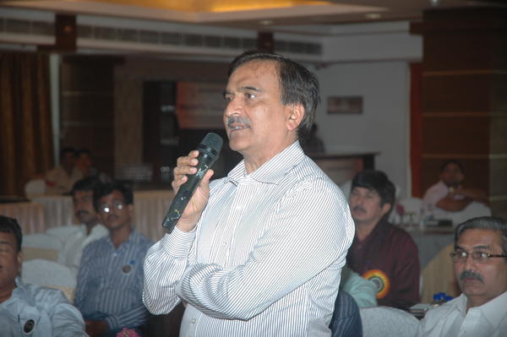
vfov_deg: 13.0
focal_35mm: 105
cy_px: 168
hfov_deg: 19.5
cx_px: 254
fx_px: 1477
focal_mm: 70
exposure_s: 1/60
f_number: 4.5
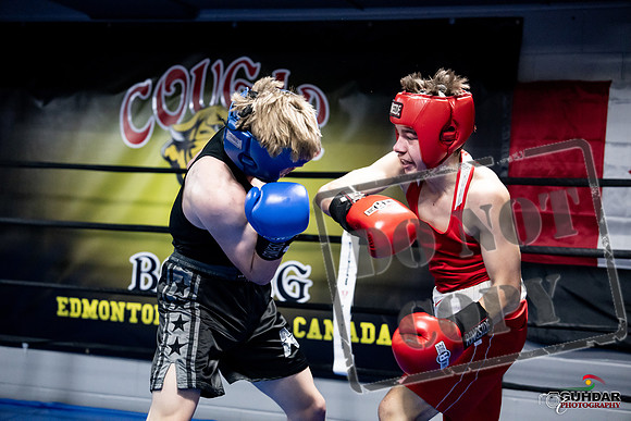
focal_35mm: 70
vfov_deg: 19.5
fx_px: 1227
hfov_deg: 28.8
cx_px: 316
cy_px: 210
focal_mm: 70
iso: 8000
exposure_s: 1/1000
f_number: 2.8
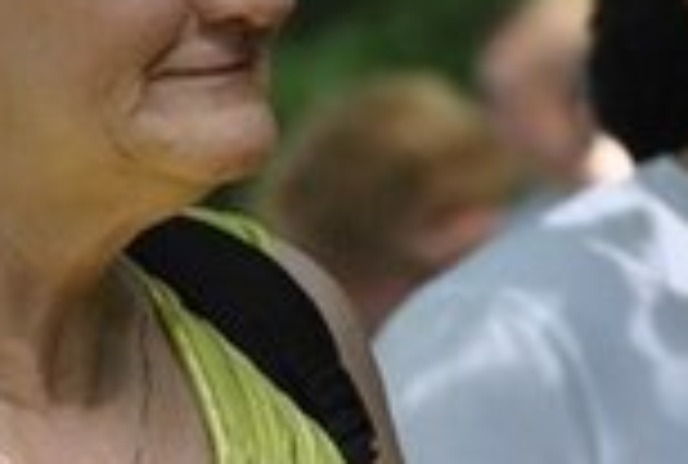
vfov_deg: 2.2
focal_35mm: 638
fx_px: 12229
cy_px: 311
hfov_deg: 3.2
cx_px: 193
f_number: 4.5
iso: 560
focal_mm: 100
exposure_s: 1/500
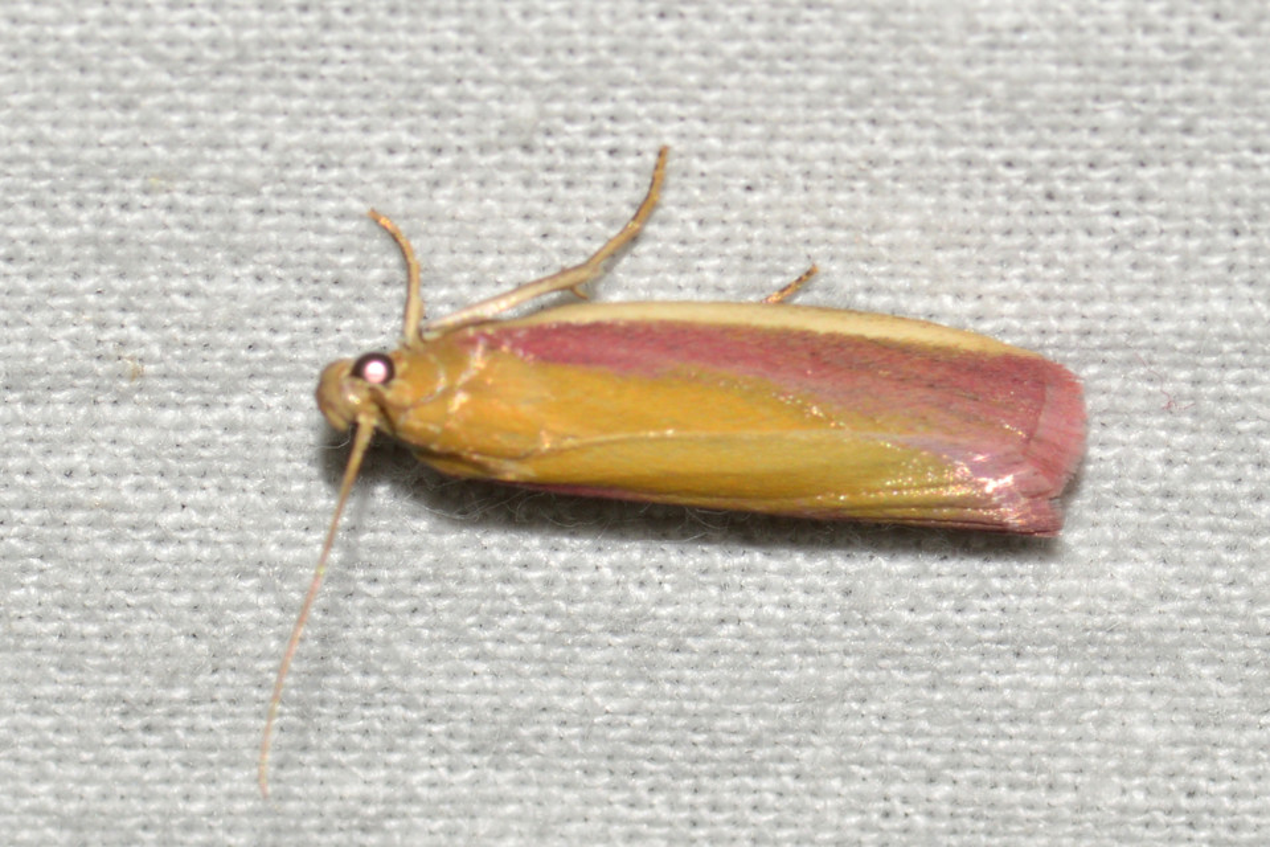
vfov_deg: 9.1
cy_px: 424
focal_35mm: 150
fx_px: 5291
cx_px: 635
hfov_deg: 13.7
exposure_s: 1/200
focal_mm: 100
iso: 100
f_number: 18
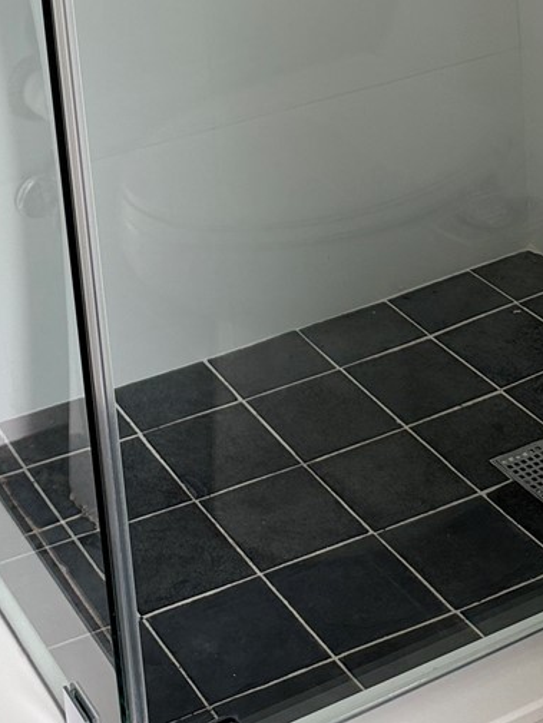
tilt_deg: -6.6
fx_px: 1589
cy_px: -321
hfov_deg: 18.9
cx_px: 20
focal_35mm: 76
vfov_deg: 21.9
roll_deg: +5.3
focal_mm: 6.76
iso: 100
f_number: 1.78
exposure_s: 1/539
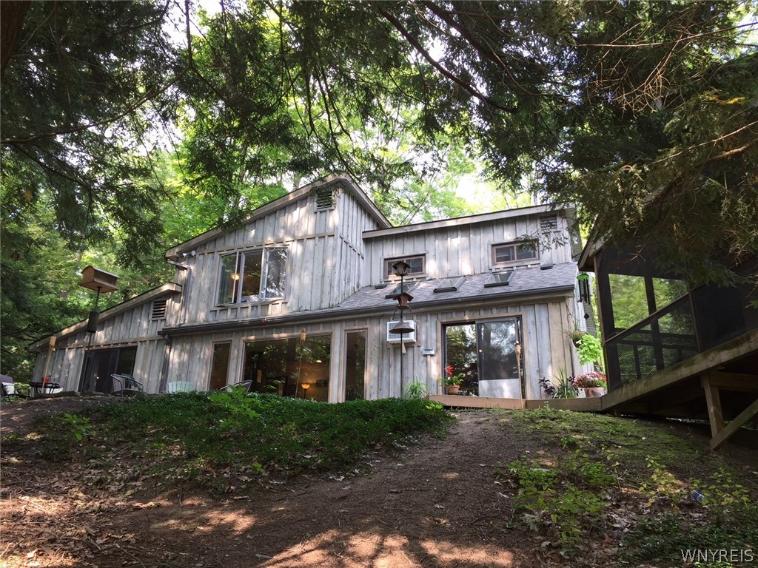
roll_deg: -2.8
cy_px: 284
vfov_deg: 48.2
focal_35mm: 29
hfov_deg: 61.7
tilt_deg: +20.6
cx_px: 379
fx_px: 635
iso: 32
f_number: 2.2
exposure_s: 1/120
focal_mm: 4.15
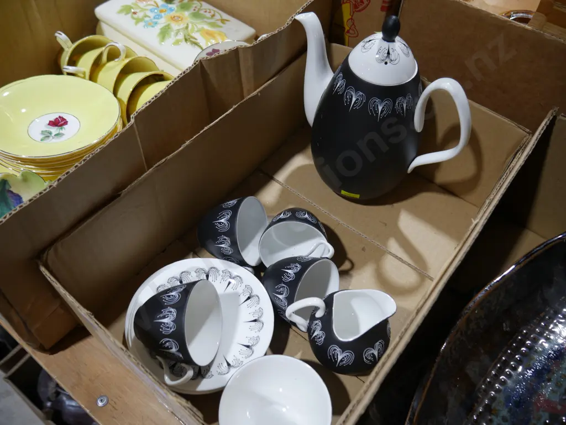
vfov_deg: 49.8
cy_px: 212
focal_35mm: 28
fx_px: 458
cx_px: 283
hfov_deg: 63.4
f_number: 3.5
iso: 200
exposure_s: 1/100
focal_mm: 14
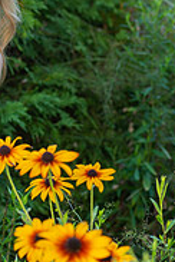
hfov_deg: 5.3
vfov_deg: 8.0
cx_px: -24
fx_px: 1881
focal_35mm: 258
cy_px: 80
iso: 160
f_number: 4
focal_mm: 105
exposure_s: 1/200
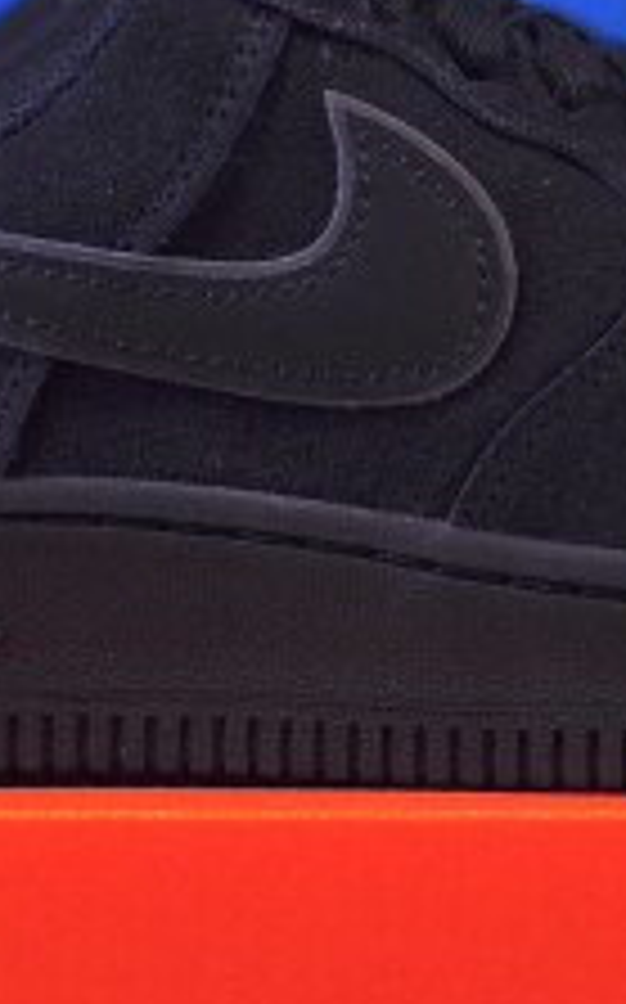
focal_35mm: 274
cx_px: 405
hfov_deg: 4.8
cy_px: -146
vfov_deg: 7.6
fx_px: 7494
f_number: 2.5
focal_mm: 50
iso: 250
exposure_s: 1/320
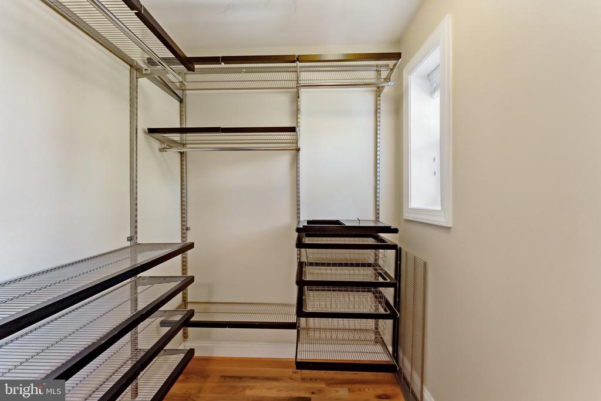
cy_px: 200
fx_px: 234
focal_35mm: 14
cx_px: 300
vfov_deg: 81.3
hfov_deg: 104.2
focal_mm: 14
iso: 250
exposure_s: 1/4
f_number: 9
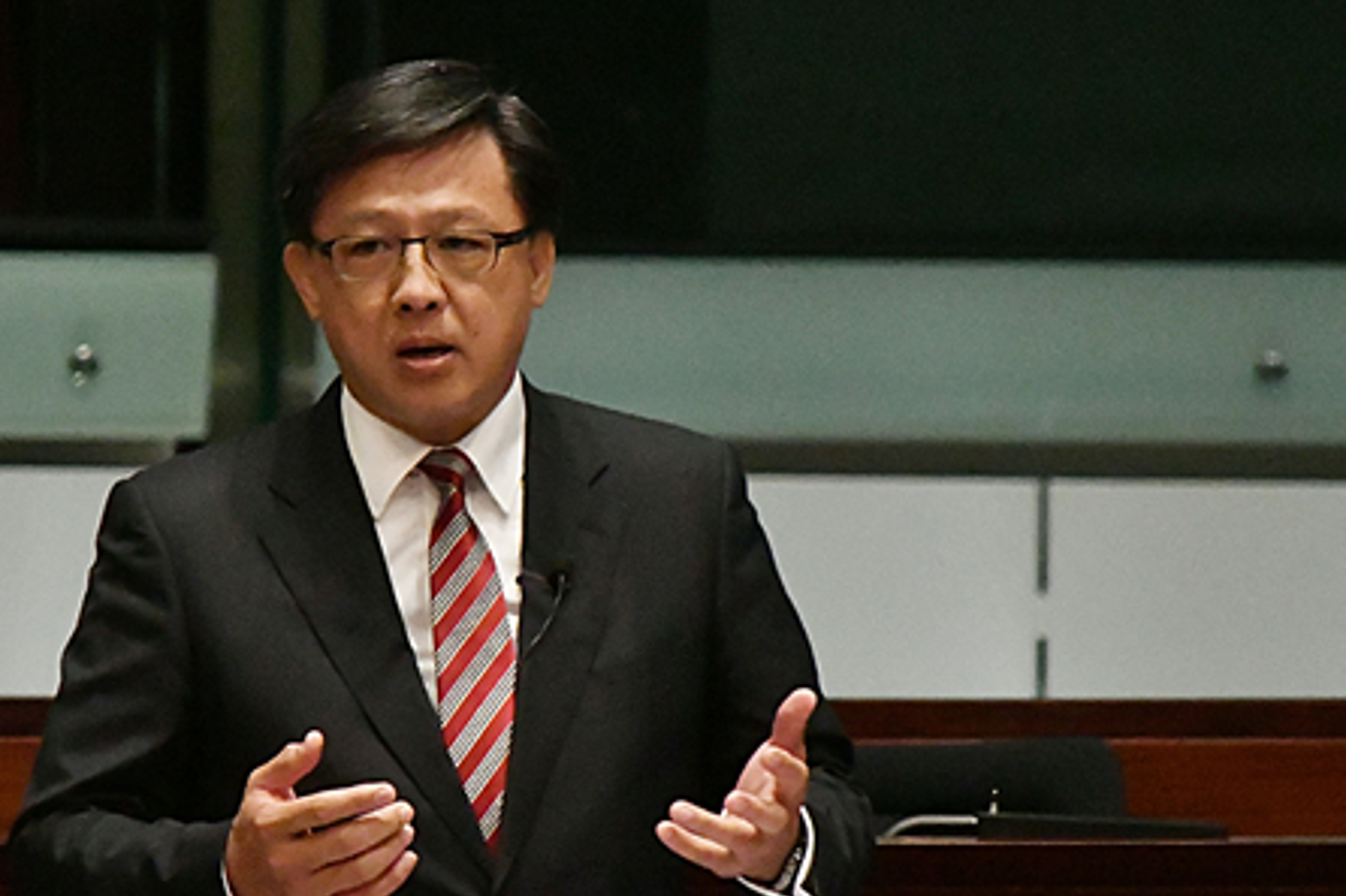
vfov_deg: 2.3
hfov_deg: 3.4
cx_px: 456
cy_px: 579
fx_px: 22648
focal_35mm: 606
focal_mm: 300
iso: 10000
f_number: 8
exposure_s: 1/160
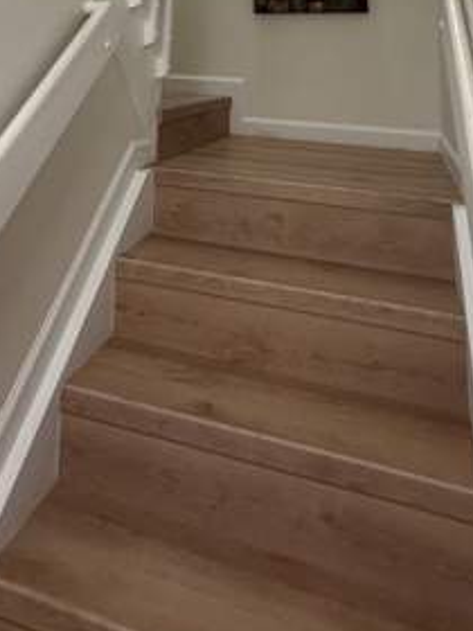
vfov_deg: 43.7
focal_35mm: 32
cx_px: 198
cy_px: -65
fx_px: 583
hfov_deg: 44.0
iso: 320
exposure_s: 1/120
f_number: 2.2
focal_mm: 2.22
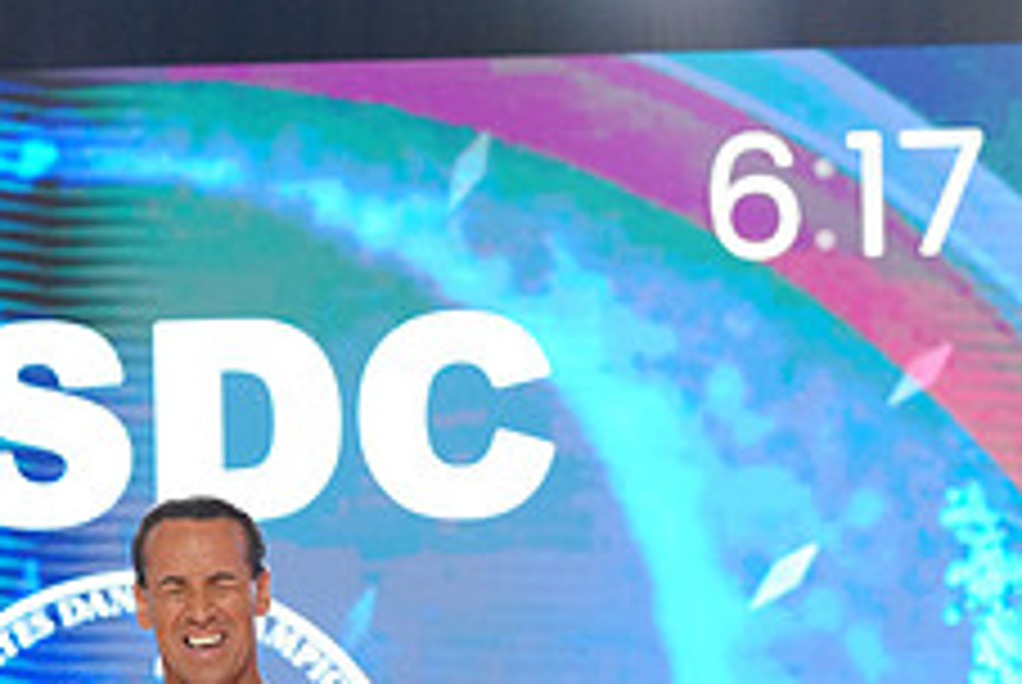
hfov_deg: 8.2
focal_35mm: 250
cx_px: 781
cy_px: 1102
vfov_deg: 5.5
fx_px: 7106
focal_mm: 98
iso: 2500
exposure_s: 1/250
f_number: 4
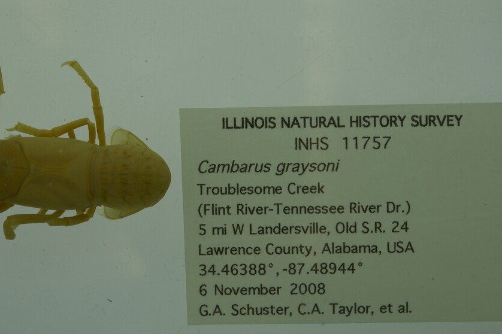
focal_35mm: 86
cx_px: 192
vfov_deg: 15.9
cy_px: 153
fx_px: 1199
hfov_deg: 23.6
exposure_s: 1/160
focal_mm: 60
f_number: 10
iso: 100
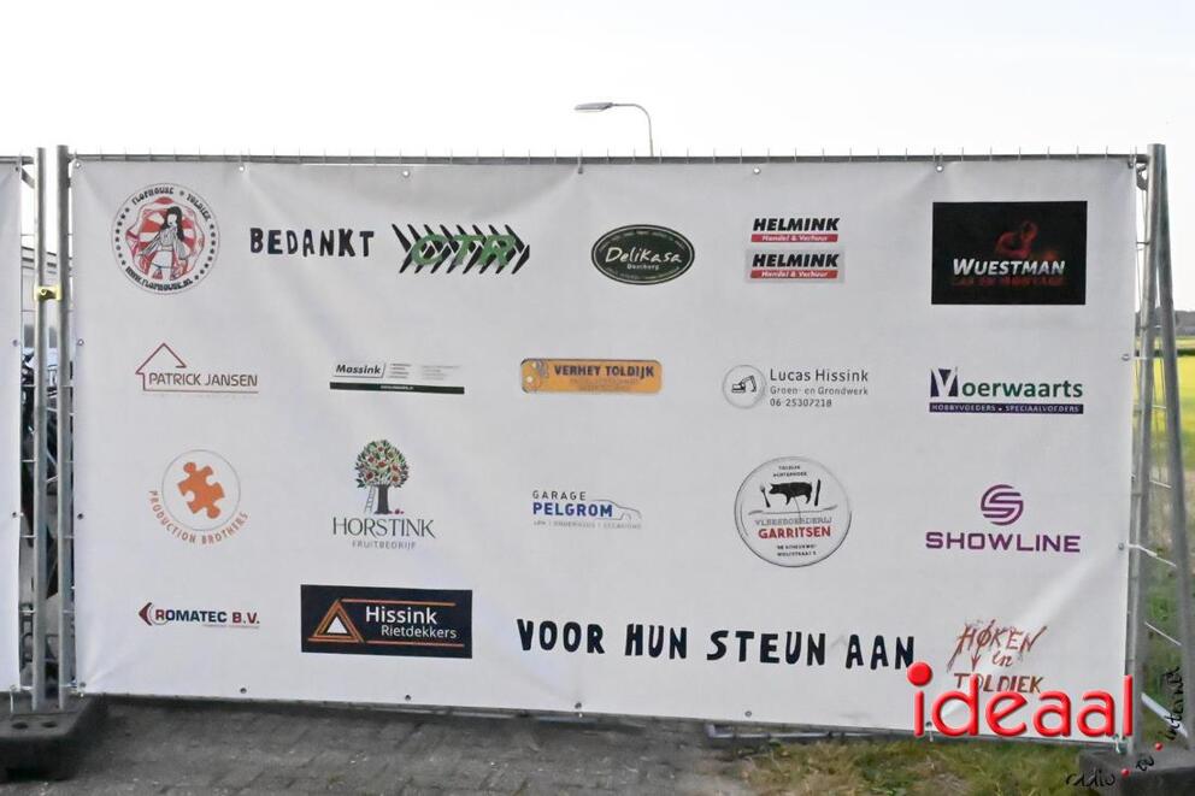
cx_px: 598
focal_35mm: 39
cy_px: 398
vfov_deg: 34.2
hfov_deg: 49.6
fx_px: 1294
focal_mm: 26.5
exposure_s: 1/4000
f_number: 20
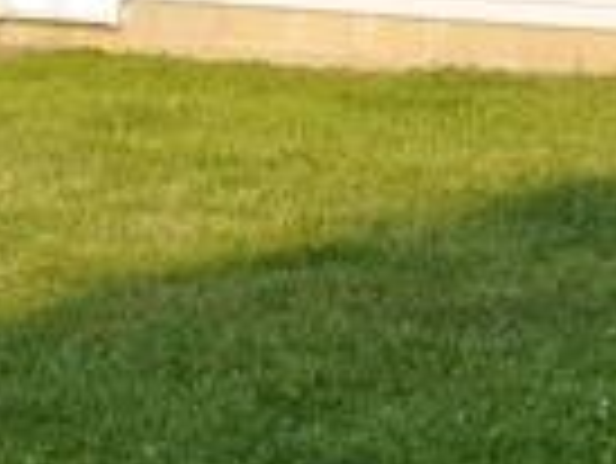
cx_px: -126
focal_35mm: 151
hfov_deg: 12.7
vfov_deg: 9.8
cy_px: -20
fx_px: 2689
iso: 200
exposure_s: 1/200
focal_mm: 18
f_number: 11
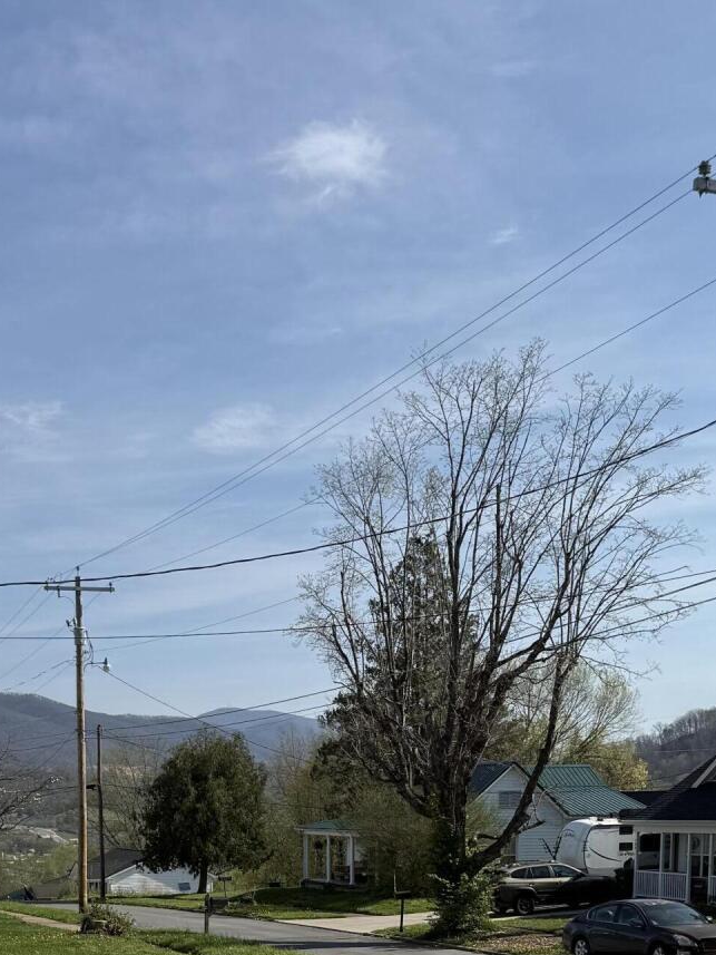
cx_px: 249
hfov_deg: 26.0
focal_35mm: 56
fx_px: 1544
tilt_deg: -7.3
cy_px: 1007
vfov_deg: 31.2
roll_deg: -0.7
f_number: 1.78
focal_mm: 6.76
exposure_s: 1/6173
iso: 80
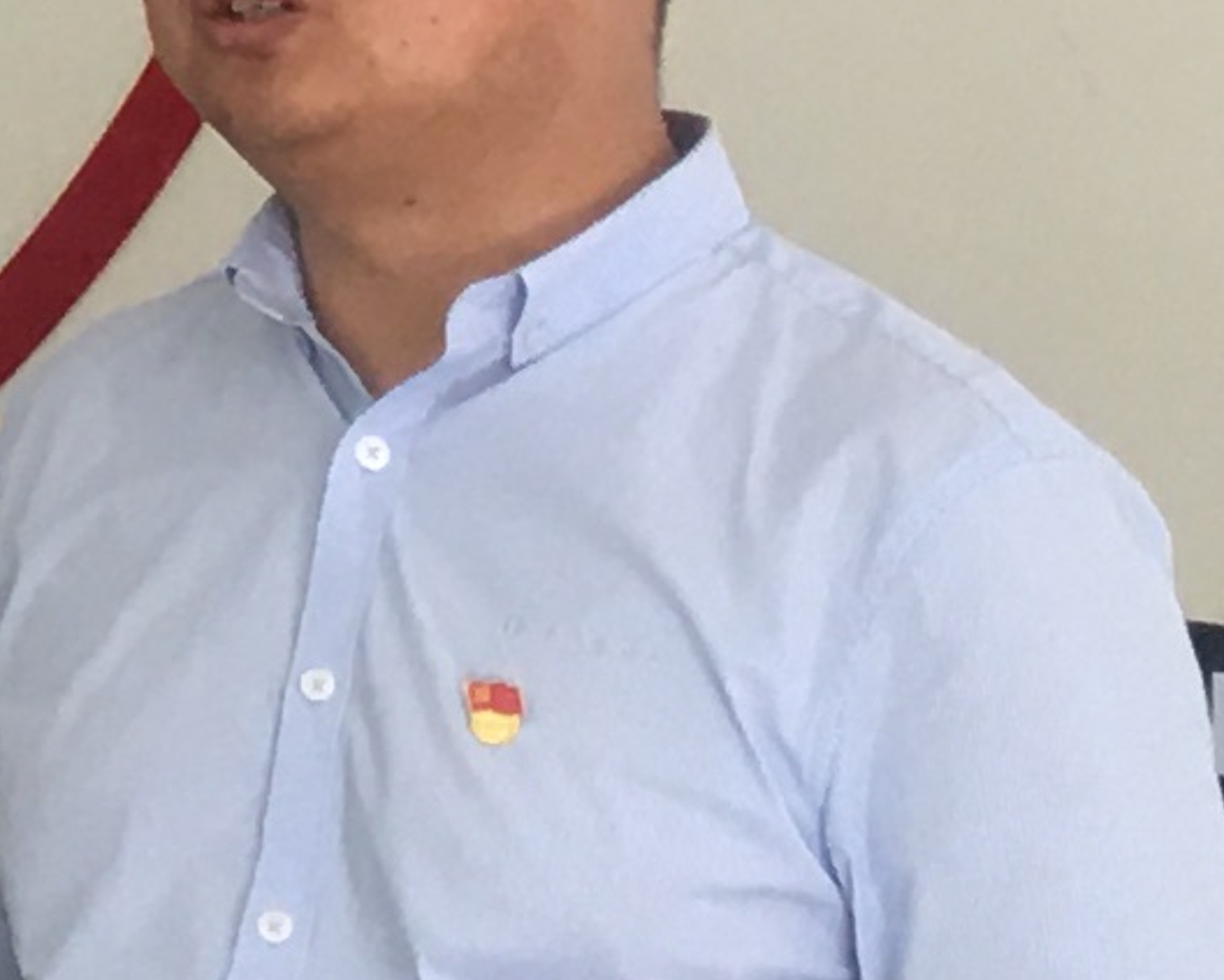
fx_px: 7829
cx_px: -2054
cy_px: -250
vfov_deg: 7.1
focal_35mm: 216
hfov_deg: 8.0
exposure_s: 1/33
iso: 40
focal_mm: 4.15
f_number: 2.2
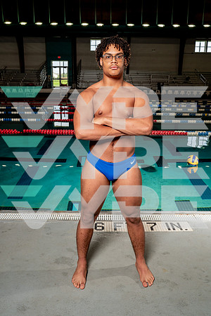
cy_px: 158
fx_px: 290
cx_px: 106
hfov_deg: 40.0
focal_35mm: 33
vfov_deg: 57.2
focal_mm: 33
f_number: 7.1
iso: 400
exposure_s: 1/250
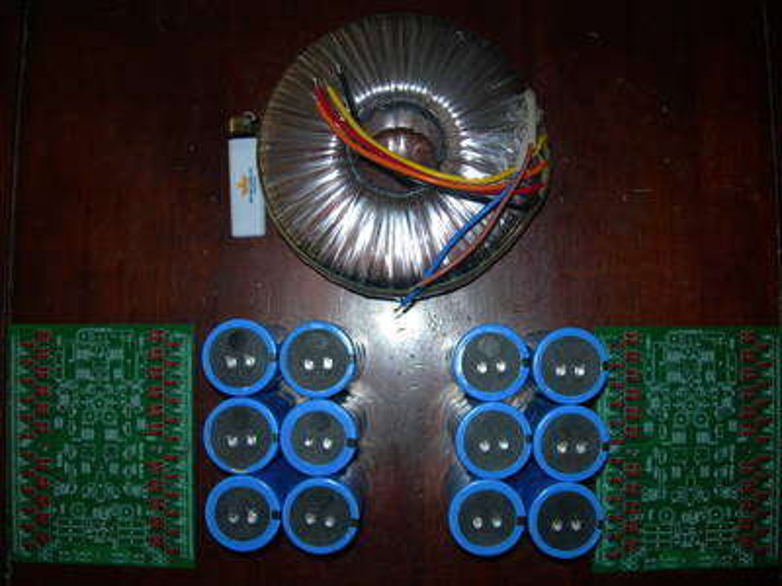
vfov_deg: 37.7
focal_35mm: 38
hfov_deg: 49.0
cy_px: 293
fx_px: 858
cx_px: 391
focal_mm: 7.8
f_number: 2.8
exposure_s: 1/60.1
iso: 50
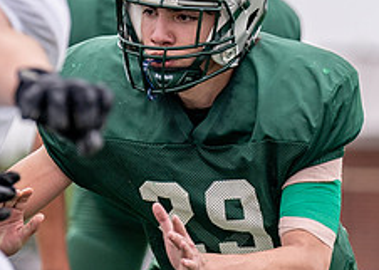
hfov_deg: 3.5
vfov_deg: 2.5
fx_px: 6194
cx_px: 182
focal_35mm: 576
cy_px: 2
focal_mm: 153
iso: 320
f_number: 2.8
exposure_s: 1/2500
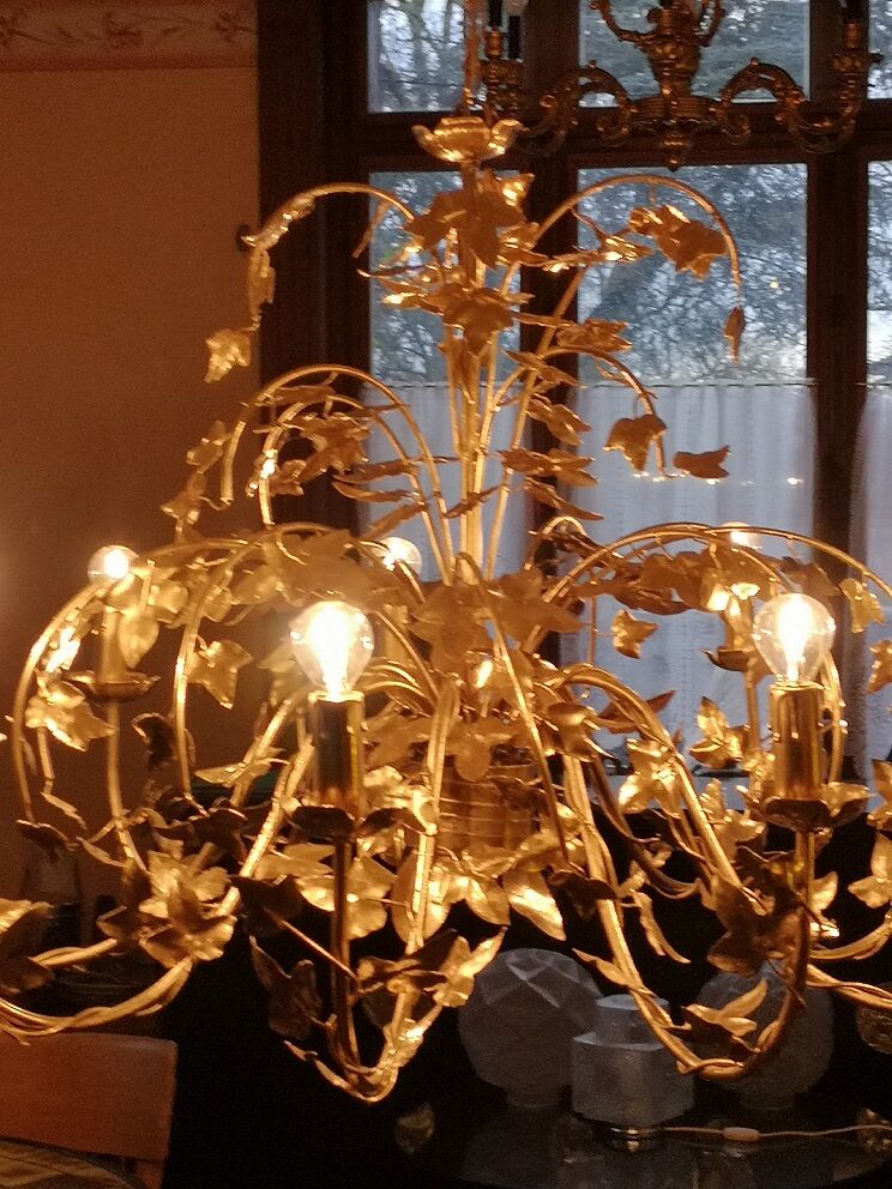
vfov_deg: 28.2
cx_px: 446
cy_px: 594
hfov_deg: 21.3
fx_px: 2371
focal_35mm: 69
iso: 100
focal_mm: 3.95
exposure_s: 1/100
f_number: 1.8
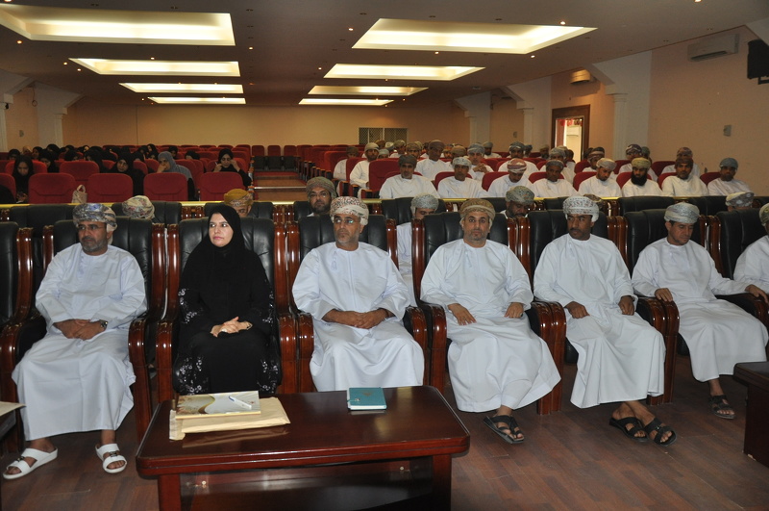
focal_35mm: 32
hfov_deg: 59.6
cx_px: 384
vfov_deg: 41.6
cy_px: 256
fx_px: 672
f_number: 3.8
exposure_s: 1/60
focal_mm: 21
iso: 800
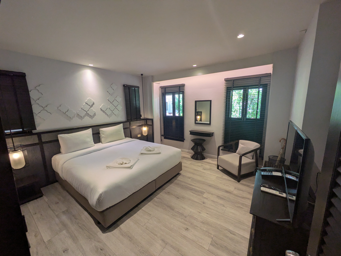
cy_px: 128
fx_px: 138
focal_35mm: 14
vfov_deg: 85.7
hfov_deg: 102.0
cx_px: 170
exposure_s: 1/100
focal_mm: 1.83
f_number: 2.2
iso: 108
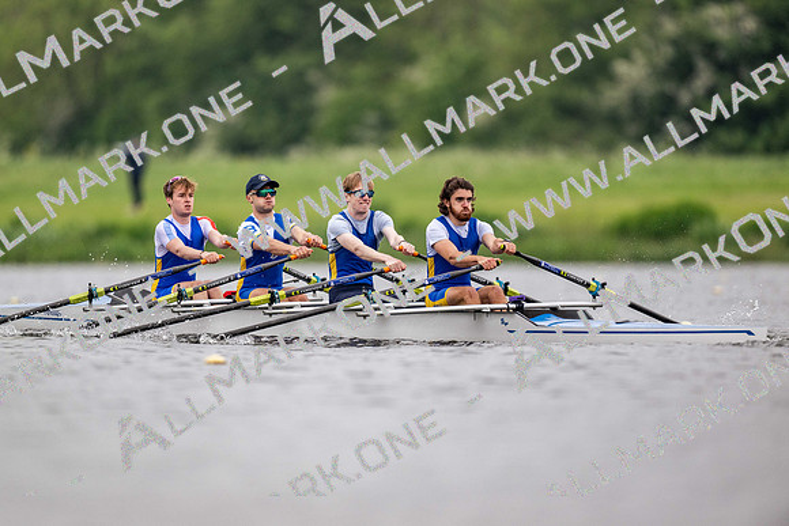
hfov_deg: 3.4
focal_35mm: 600
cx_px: 394
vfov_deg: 2.3
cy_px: 263
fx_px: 13152
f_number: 4
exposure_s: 1/2000
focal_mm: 600
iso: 1250
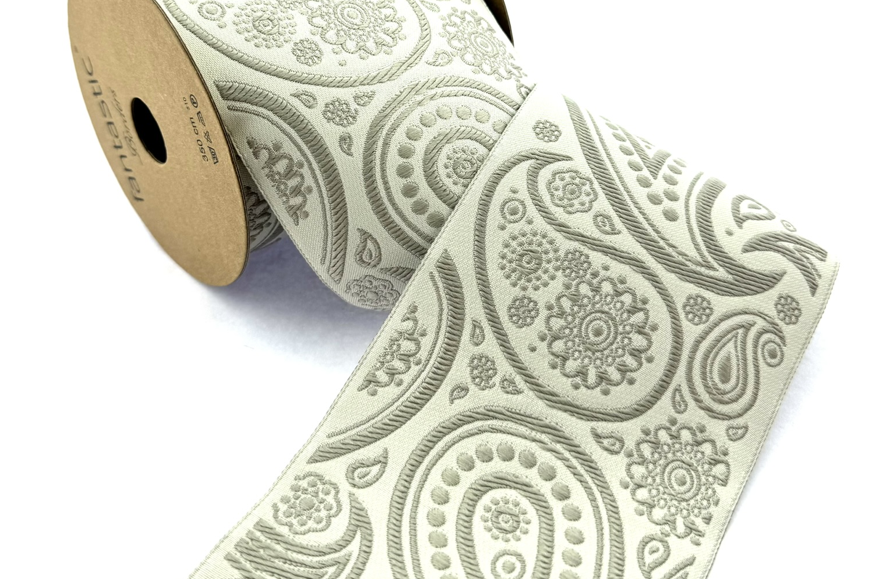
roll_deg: +0.3
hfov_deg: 55.8
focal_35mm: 34
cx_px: 432
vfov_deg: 38.3
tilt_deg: -35.4
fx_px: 821
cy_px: 180
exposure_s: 1/4608
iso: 80
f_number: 1.78
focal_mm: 6.86
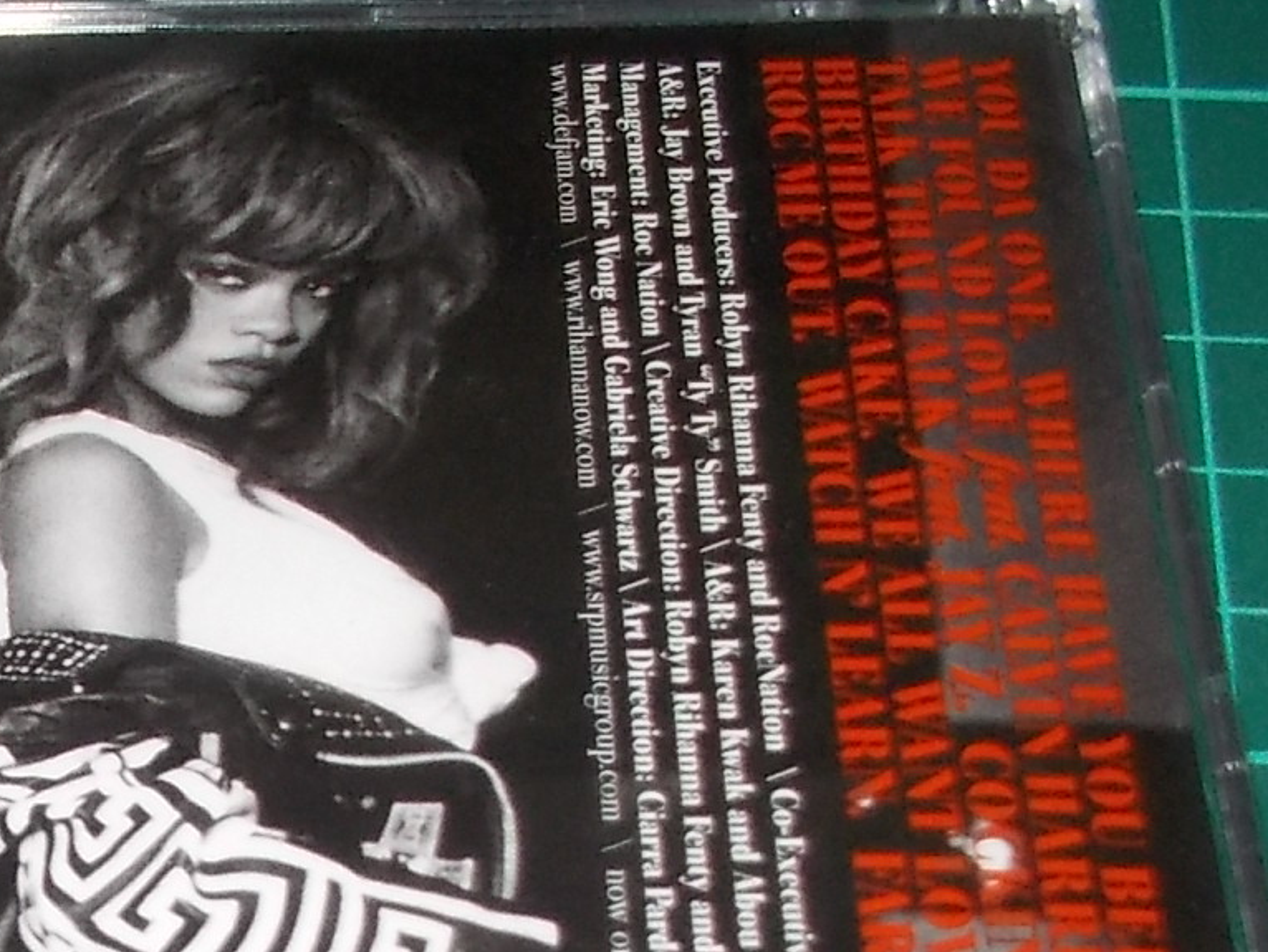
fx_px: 3151
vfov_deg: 16.4
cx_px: -223
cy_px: 1197
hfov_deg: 21.3
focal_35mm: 86
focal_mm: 4.1
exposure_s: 1/30
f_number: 3.3
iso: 200
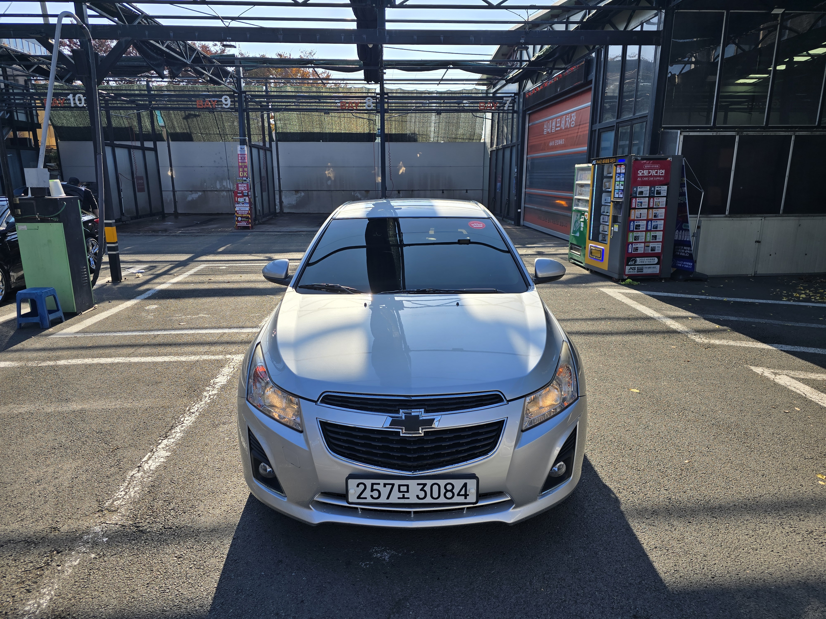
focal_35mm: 23
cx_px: 413
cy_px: 310
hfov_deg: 73.9
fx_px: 549
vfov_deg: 58.9
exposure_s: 1/812
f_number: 1.7
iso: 12
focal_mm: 6.3
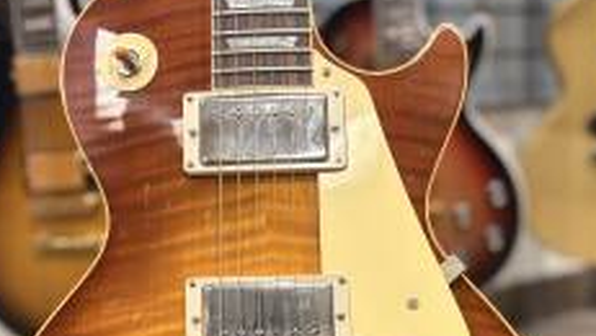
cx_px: 268
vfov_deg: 23.7
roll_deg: +4.3
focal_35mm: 49
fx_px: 774
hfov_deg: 42.0
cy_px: 313
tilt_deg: -13.3
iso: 125
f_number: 1.6
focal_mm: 5.96
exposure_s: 1/60
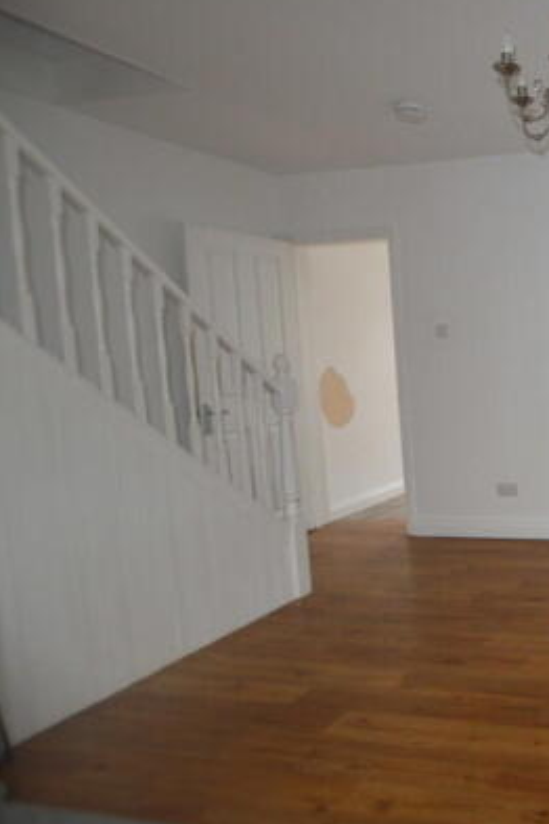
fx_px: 572
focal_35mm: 25
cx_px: 685
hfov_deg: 36.8
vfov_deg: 71.5
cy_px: 394
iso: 400
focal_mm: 10
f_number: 3.5
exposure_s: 1/60
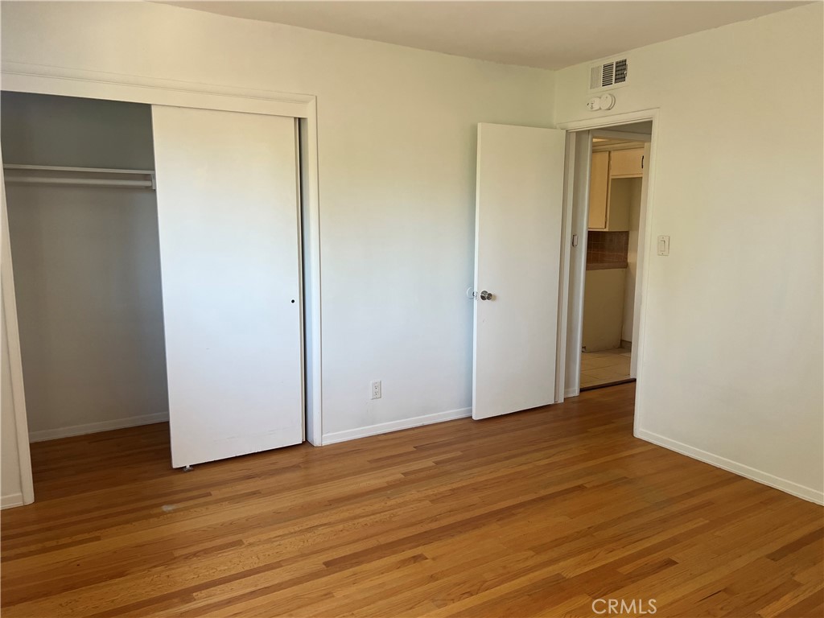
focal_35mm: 26
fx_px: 619
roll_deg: -0.6
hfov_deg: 67.3
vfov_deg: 53.1
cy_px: 309
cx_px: 412
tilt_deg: -7.9
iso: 125
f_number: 1.5
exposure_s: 1/121
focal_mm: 5.7
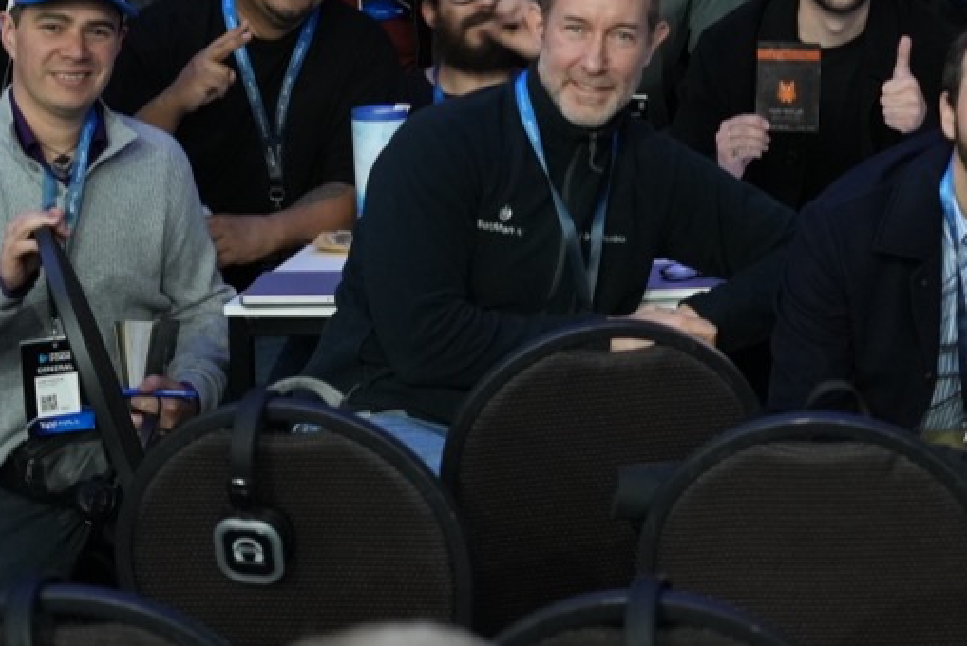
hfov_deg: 12.5
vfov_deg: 8.7
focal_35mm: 157
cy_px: -110
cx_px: 1372
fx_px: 4219
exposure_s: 1/30
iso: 3200
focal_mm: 50
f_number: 3.2
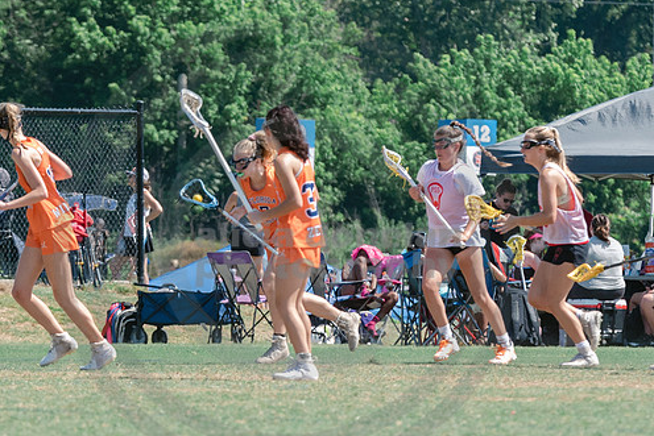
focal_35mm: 578
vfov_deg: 2.4
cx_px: 143
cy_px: 501
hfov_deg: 3.6
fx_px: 10503
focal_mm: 185
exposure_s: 1/1600
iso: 400
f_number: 5
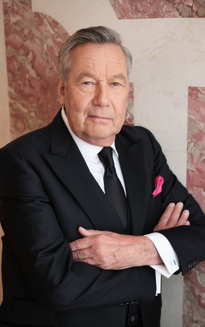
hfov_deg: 23.1
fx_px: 500
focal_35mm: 56
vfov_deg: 36.3
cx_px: 112
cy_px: 173
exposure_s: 1/320
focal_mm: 33
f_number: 2.5
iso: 800
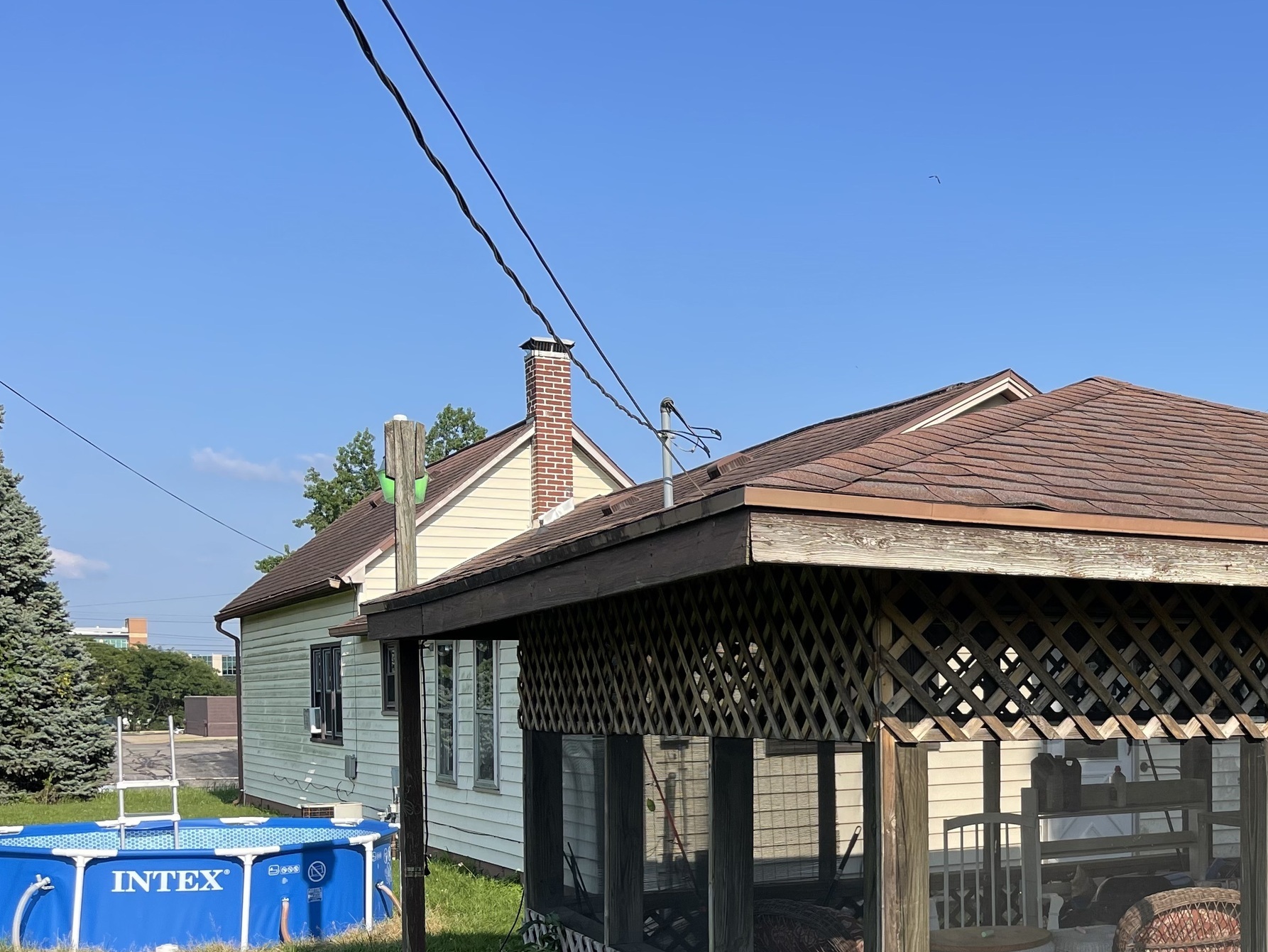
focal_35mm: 43
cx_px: 1079
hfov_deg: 41.2
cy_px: 745
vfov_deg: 32.8
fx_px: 1575
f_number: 1.6
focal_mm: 5.1
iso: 32
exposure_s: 1/2083
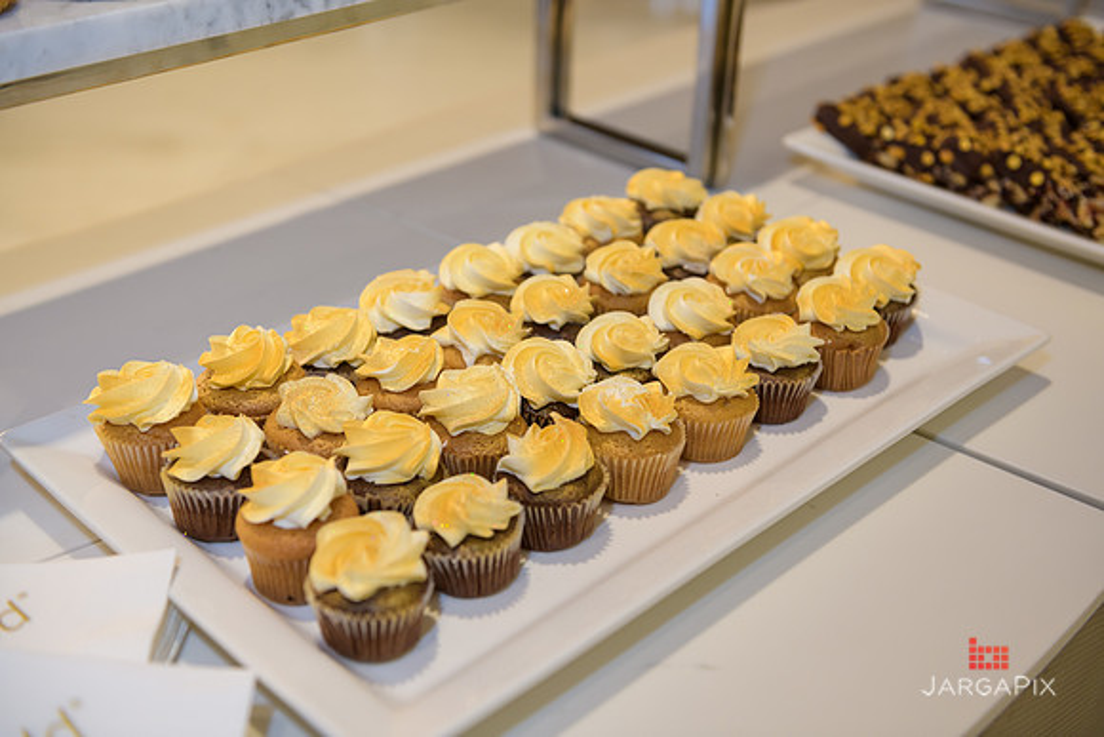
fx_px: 1350
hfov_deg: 44.5
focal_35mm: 44
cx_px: 552
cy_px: 368
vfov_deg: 30.5
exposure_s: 1/125
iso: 400
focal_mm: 44
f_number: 3.2
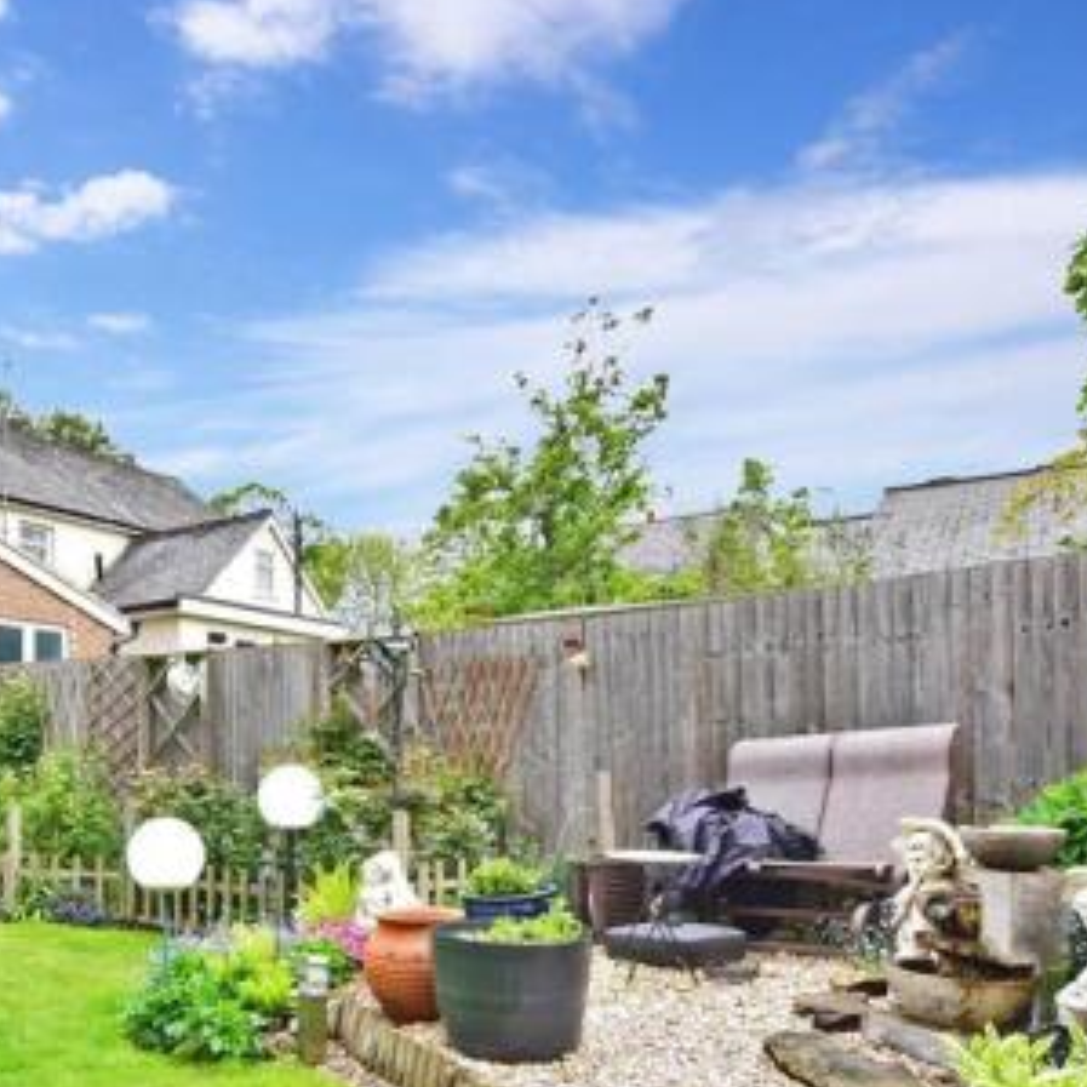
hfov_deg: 53.8
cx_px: 233
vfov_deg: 55.6
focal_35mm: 28
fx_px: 995
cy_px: 758
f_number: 16
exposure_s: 1/200
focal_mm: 10
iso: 500
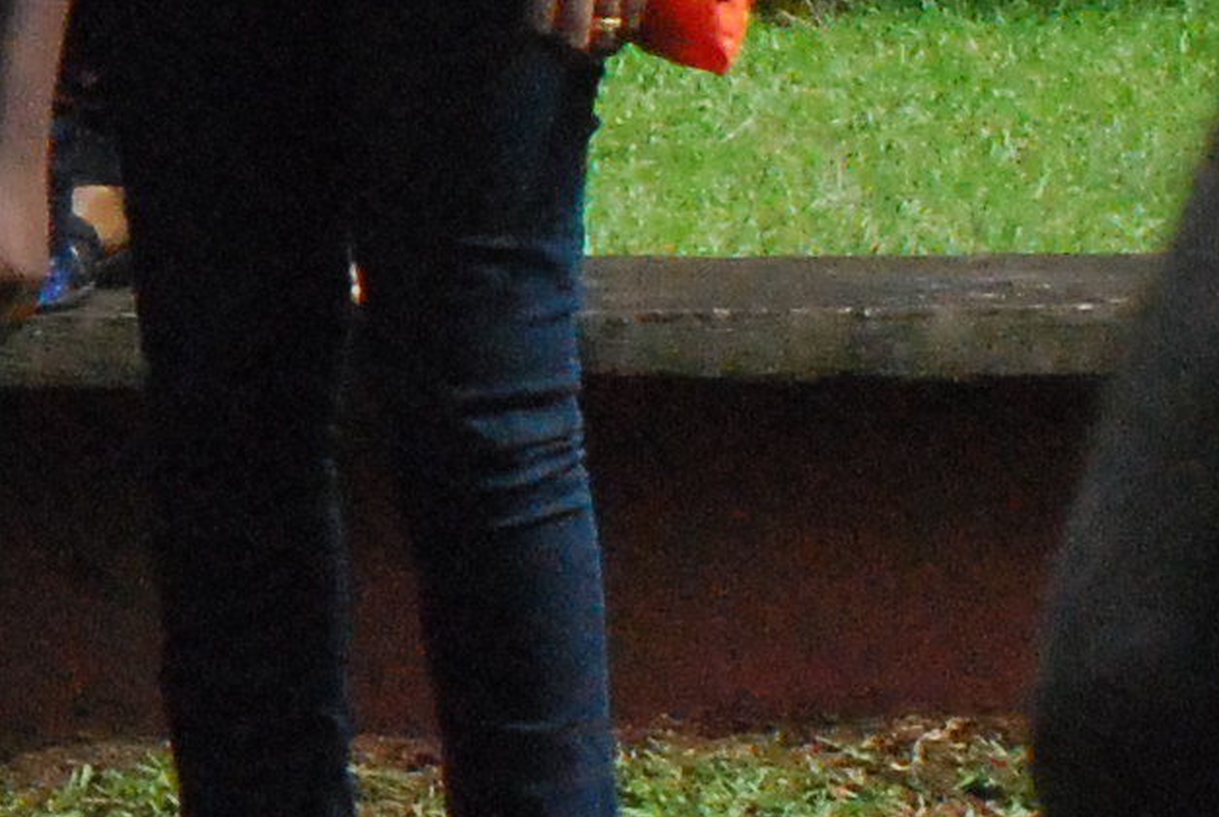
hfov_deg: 5.9
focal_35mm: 324
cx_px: -2430
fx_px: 10989
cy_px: -560
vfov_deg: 4.2
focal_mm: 35
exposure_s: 1/800
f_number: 13
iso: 1600
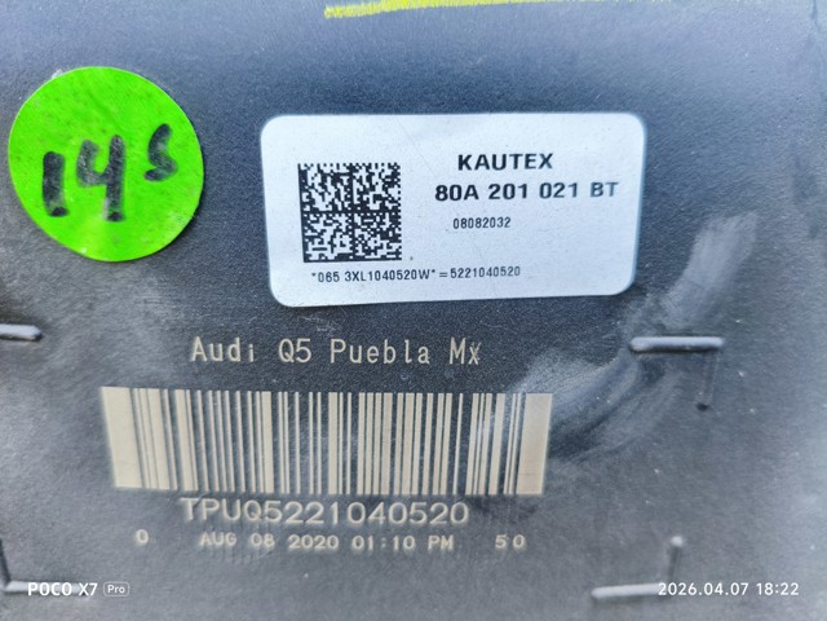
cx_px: 414
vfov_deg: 53.1
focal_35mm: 26
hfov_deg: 67.3
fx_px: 621
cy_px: 310
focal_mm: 4.94
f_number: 1.5
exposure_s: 1/99.8
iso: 100
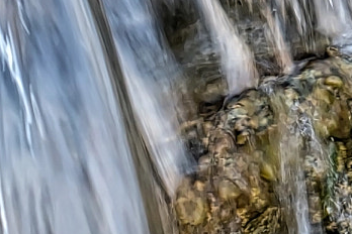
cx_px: 200
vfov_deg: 1.1
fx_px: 12133
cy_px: -151
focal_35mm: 1241
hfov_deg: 1.7
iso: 400
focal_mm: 180
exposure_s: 1/20
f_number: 3.5
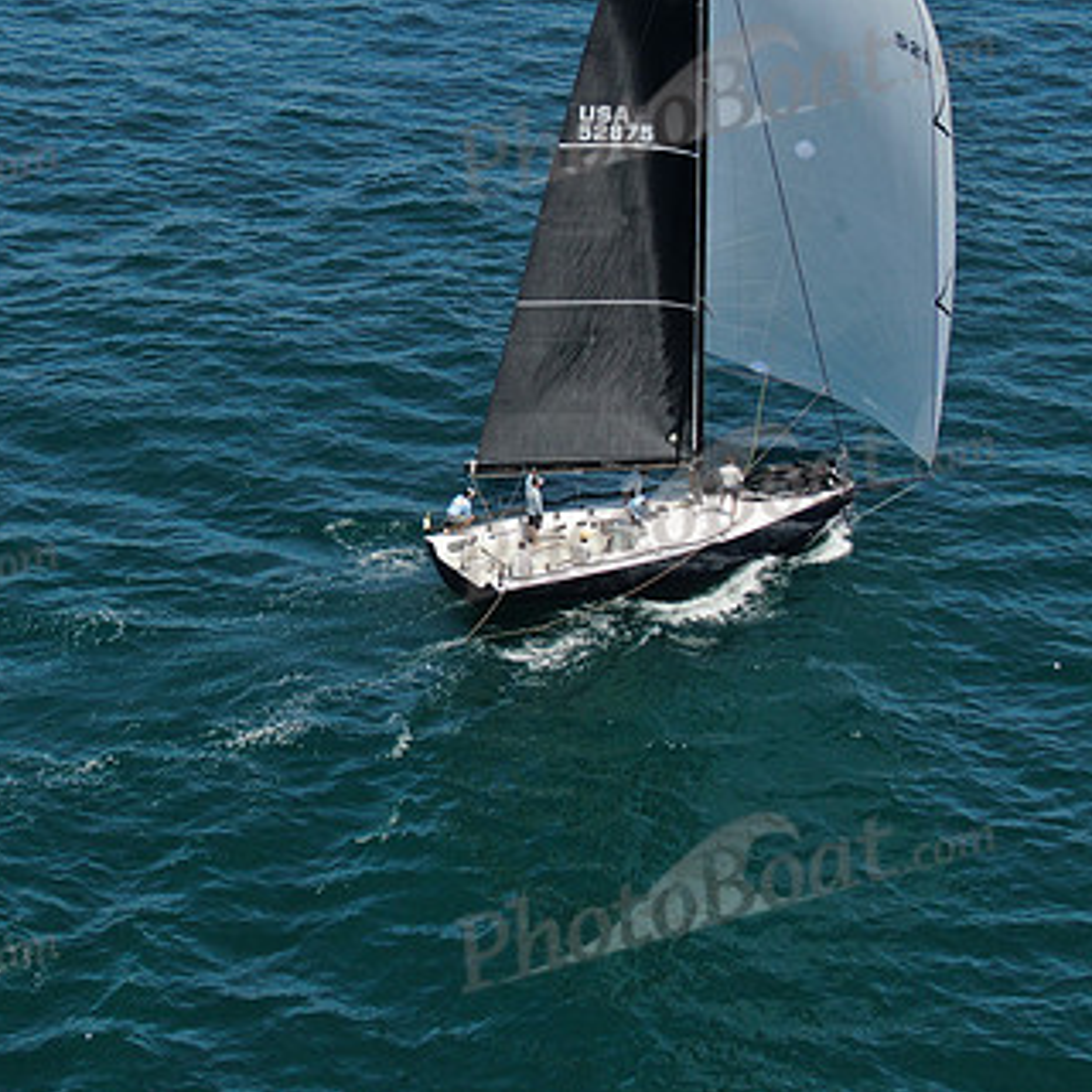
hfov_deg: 22.2
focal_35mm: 77
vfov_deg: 22.4
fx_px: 2748
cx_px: 259
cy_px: 357
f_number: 3.8
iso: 100
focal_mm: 8.6
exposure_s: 1/800
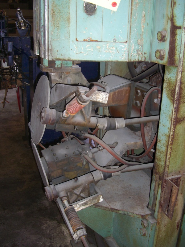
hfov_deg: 37.7
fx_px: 271
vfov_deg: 49.0
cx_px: 92
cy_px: 124
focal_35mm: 38
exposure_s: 1/60
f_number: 2.8
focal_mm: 7.9
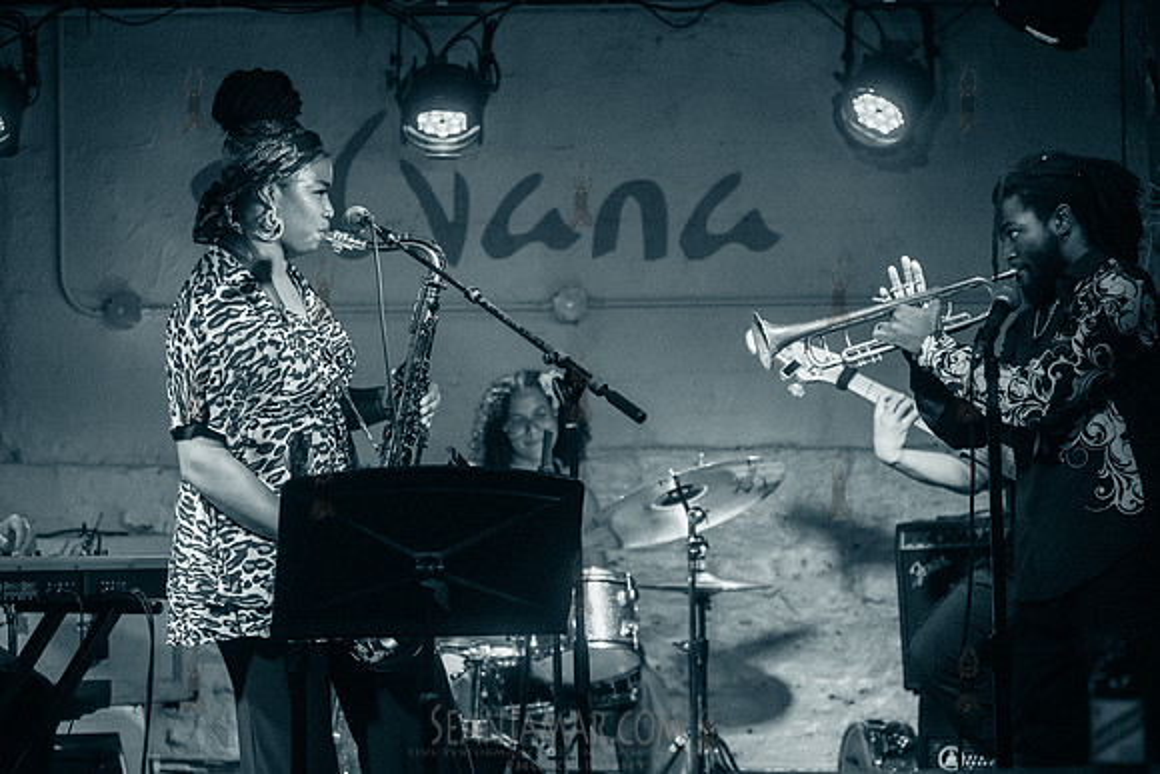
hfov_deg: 23.4
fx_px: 2797
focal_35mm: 87
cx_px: 553
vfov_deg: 15.8
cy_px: 408
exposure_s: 1/320
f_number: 2.8
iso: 8000
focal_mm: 80
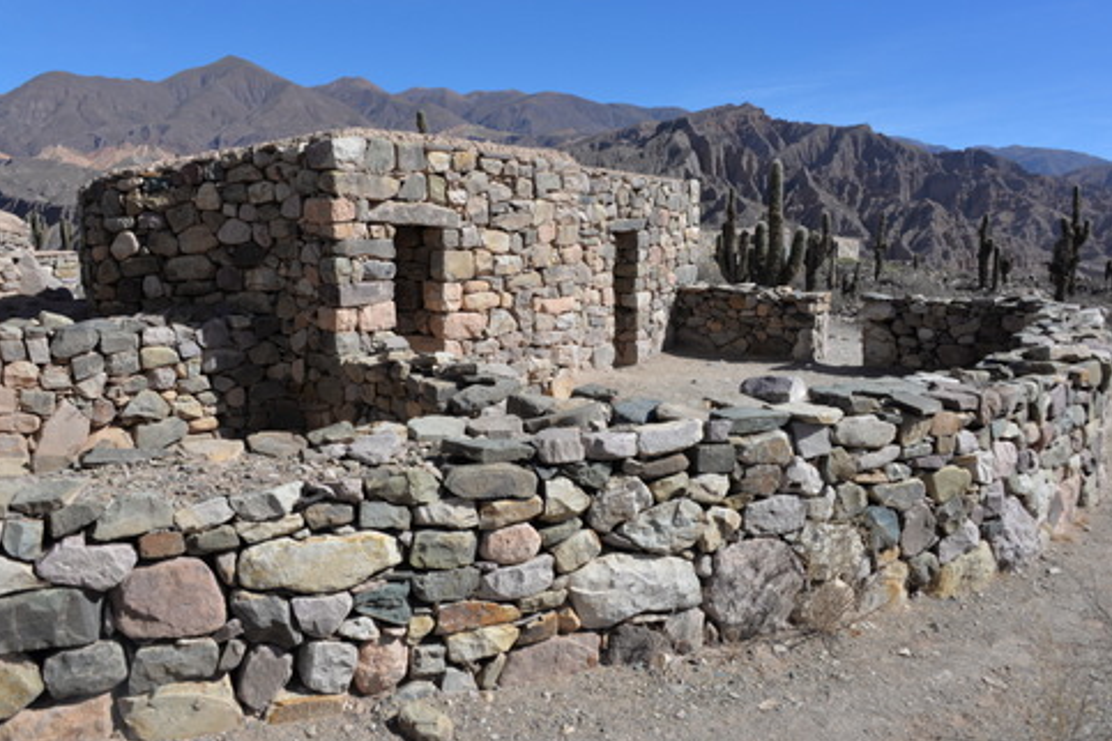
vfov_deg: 45.0
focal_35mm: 29
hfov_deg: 63.7
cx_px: 559
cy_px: 361
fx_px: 896
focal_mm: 28
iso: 100
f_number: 8
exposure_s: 1/250
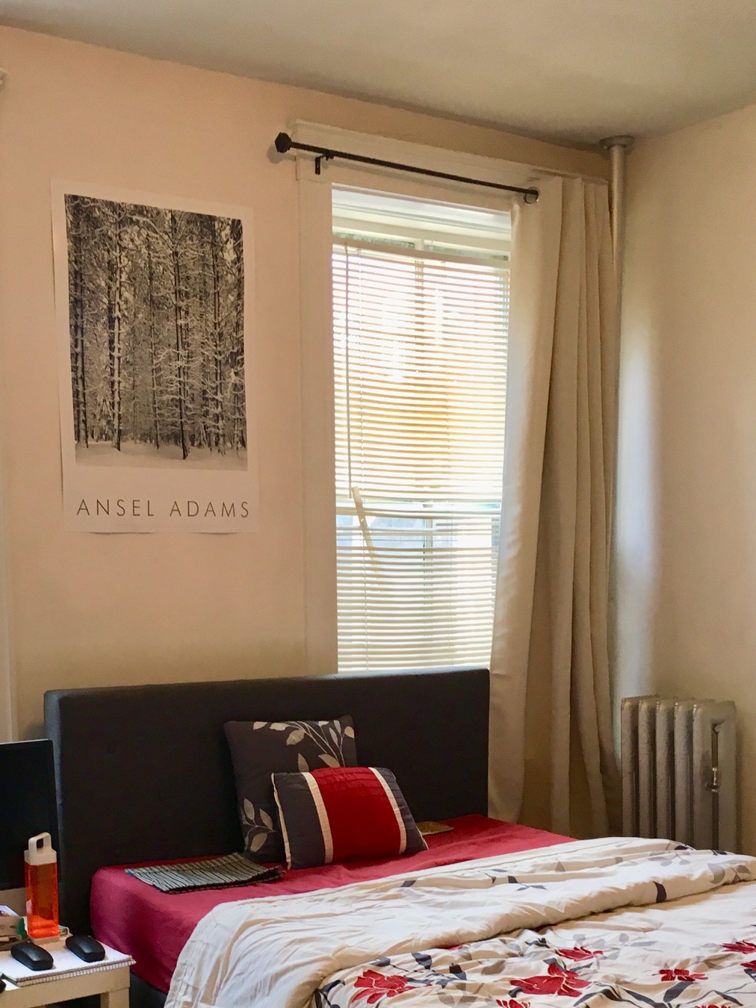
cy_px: 732
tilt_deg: -6.3
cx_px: 287
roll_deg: +1.3
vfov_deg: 41.9
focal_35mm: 44
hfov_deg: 32.7
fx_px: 1282
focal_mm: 4.15
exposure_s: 1/30
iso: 32
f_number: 2.2
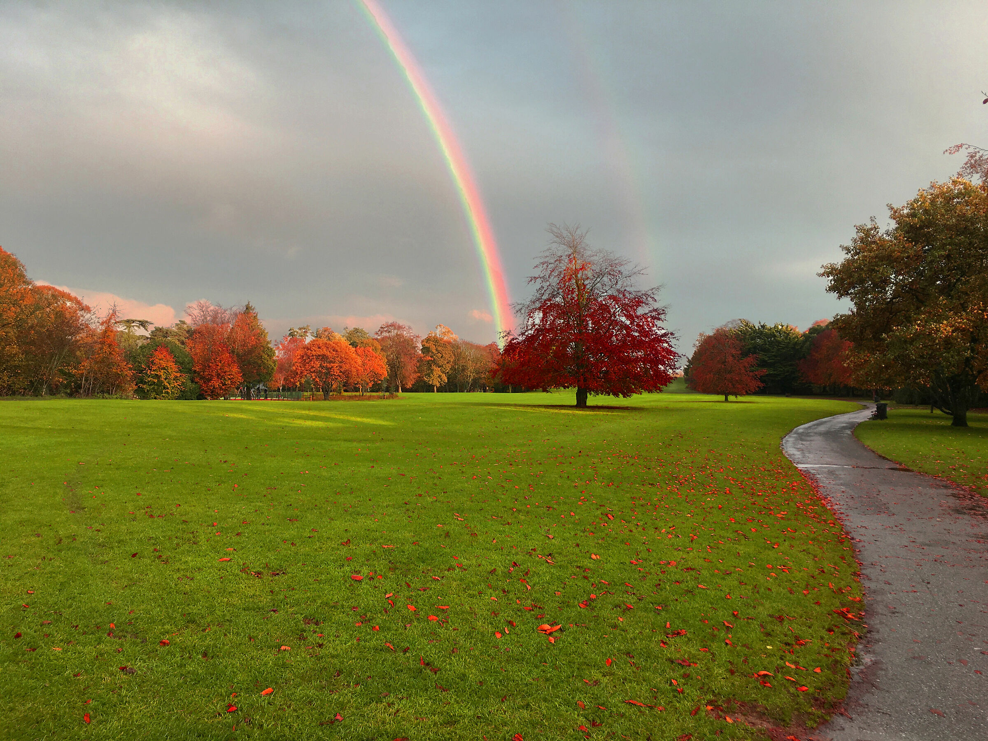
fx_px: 828
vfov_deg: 48.2
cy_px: 370
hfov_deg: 61.7
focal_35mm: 29
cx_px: 494
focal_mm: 4.15
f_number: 2.2
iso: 25
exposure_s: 1/125
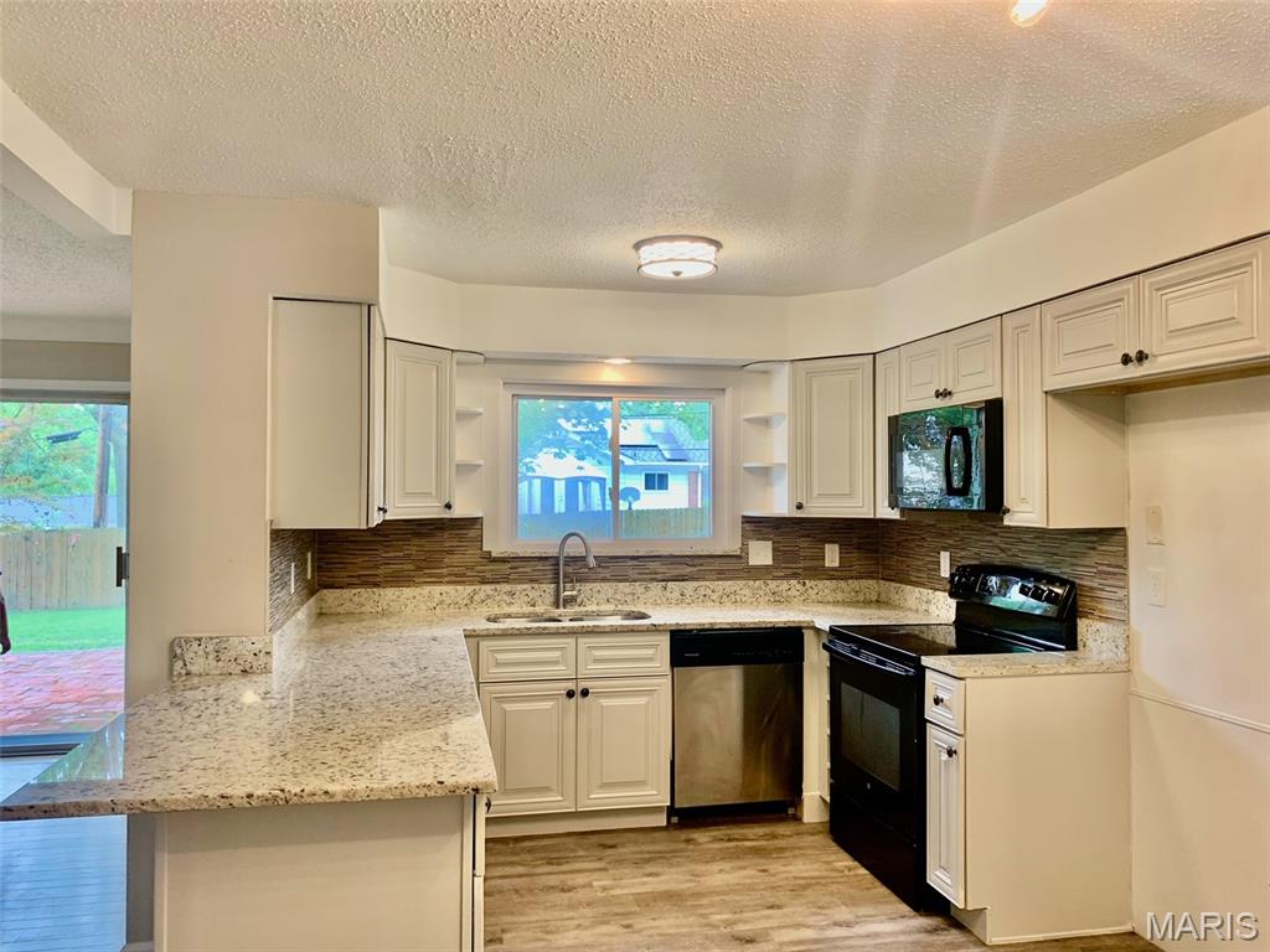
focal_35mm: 26
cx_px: 635
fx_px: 954
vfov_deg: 53.1
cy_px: 476
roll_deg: +0.0
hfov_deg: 67.3
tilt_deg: +0.7
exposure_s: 1/60
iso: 64
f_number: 1.8
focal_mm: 4.25
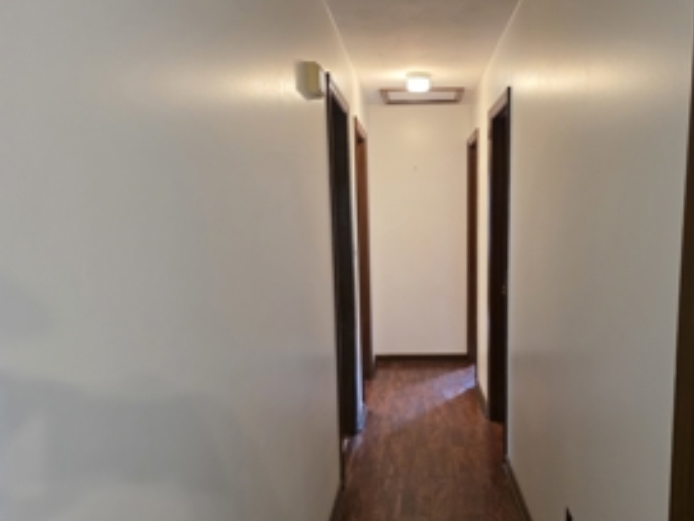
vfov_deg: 45.2
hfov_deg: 58.1
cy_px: 310
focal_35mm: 31
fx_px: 622
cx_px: 399
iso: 640
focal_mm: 6.3
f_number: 1.7
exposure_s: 1/120
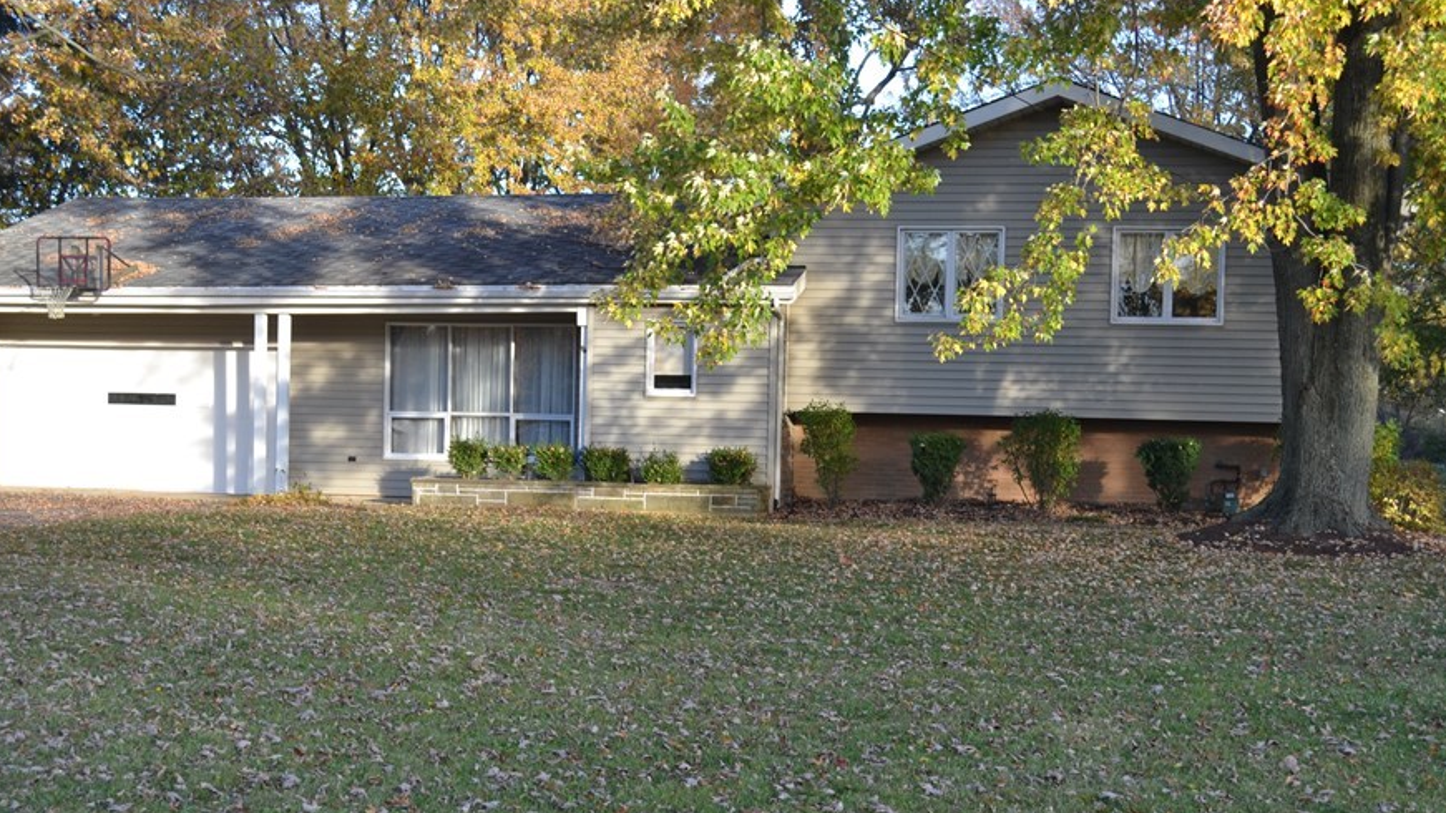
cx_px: 725
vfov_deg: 25.4
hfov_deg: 43.7
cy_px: 488
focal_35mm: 47
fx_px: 1802
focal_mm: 24
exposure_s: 1/125
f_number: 5.6
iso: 200
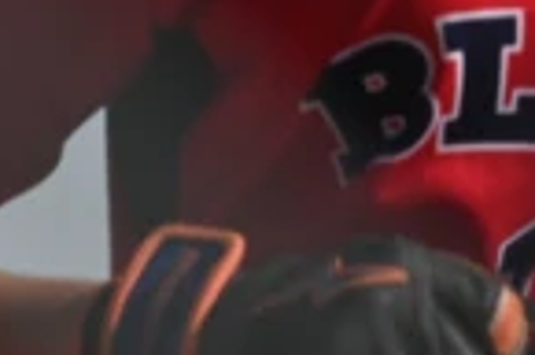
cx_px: 1170
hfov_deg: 2.2
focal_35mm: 934
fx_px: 13850
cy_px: 203
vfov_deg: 1.5
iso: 100
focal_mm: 100
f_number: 7.1
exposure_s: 1/400
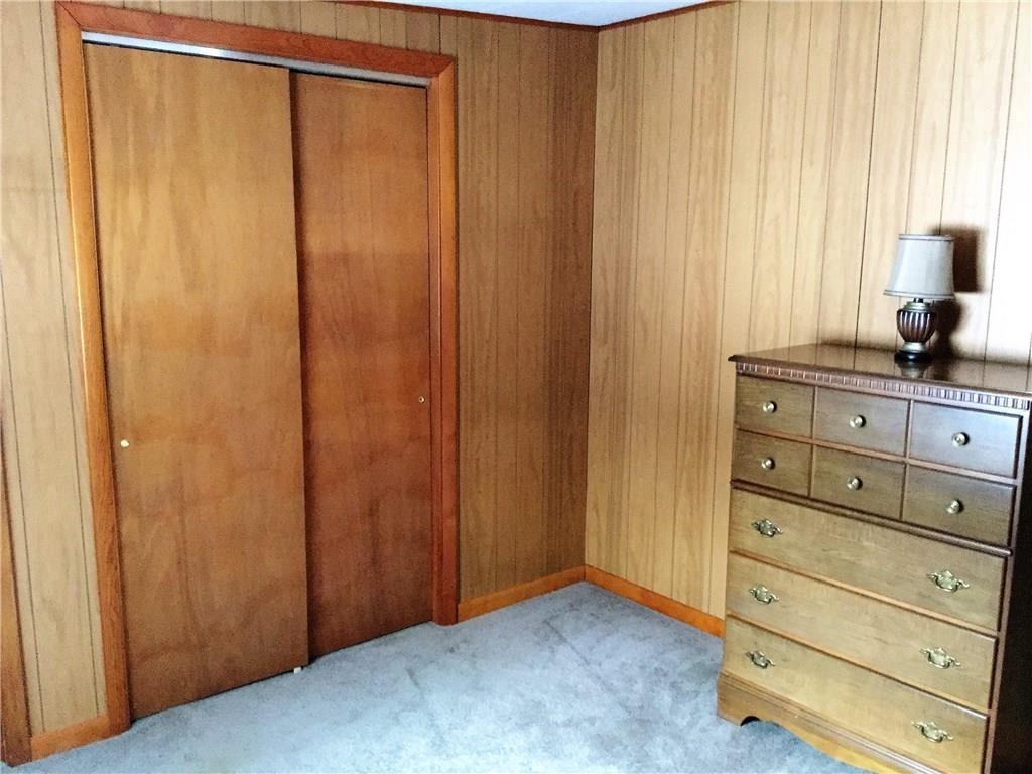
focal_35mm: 31
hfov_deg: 58.4
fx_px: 924
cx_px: 516
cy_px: 387
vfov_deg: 45.4
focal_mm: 3.3
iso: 500
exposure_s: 1/15
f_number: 2.4
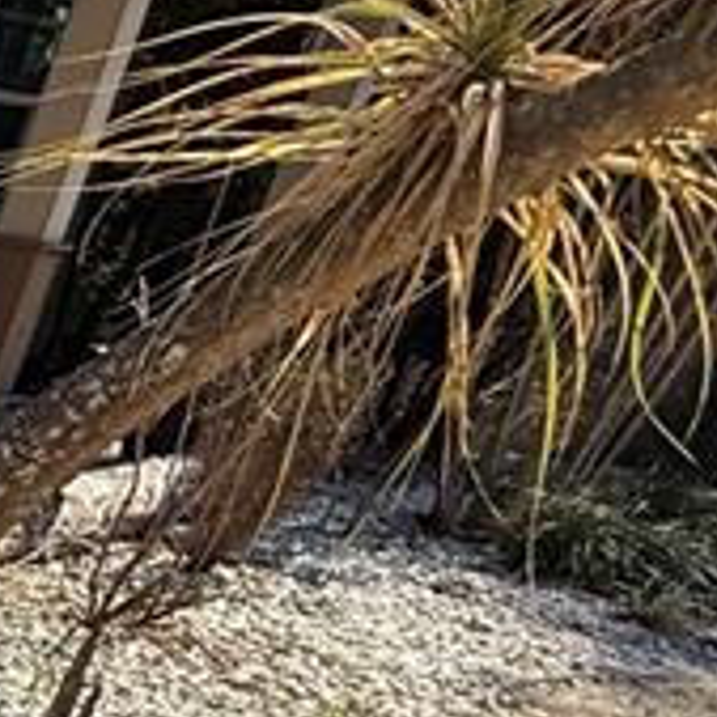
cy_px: 925
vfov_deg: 21.0
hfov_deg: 14.1
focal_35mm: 75
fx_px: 1758
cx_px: -1082
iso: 50
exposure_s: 1/853
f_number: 2.2
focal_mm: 2.22
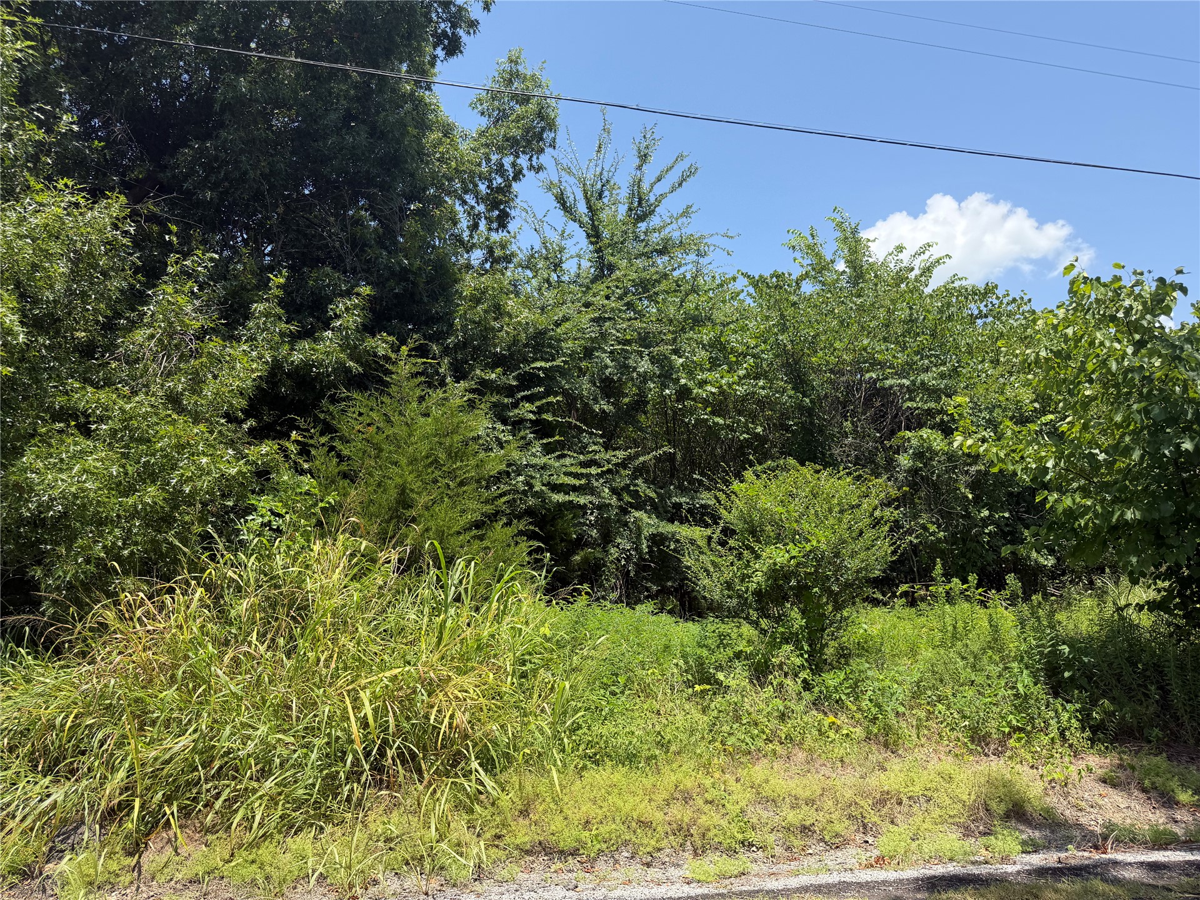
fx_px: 832
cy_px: 450
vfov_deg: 56.8
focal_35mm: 24
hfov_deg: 71.6
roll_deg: +1.9
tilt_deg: +9.4
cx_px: 600
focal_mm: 6.76
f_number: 1.78
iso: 80
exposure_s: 1/2370
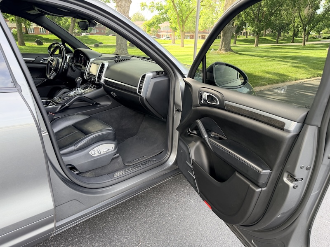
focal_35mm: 24
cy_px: 124
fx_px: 229
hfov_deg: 71.6
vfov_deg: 56.8
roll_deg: -1.2
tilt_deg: -18.0
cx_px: 165
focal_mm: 6.76
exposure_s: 1/194
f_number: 1.78
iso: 100
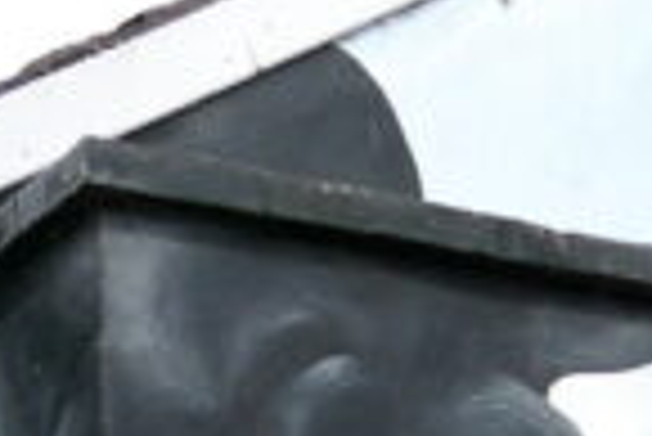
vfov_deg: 6.9
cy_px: 1382
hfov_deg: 11.6
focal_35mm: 176
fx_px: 3191
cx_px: 472
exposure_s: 1/1000
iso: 125
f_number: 2.8
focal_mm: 9.12
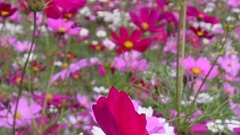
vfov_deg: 10.6
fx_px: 712
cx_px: 173
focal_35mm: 112
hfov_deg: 19.0
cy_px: 178
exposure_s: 1/745
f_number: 4.8
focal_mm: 7.8
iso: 64
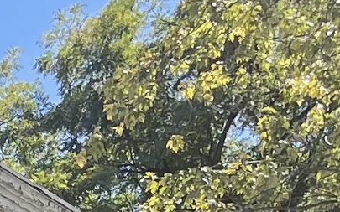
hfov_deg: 8.9
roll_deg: -0.7
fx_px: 1862
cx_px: -597
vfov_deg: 5.8
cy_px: 780
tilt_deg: +5.8
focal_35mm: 201
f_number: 1.6
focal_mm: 5.1
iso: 32
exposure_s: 1/521
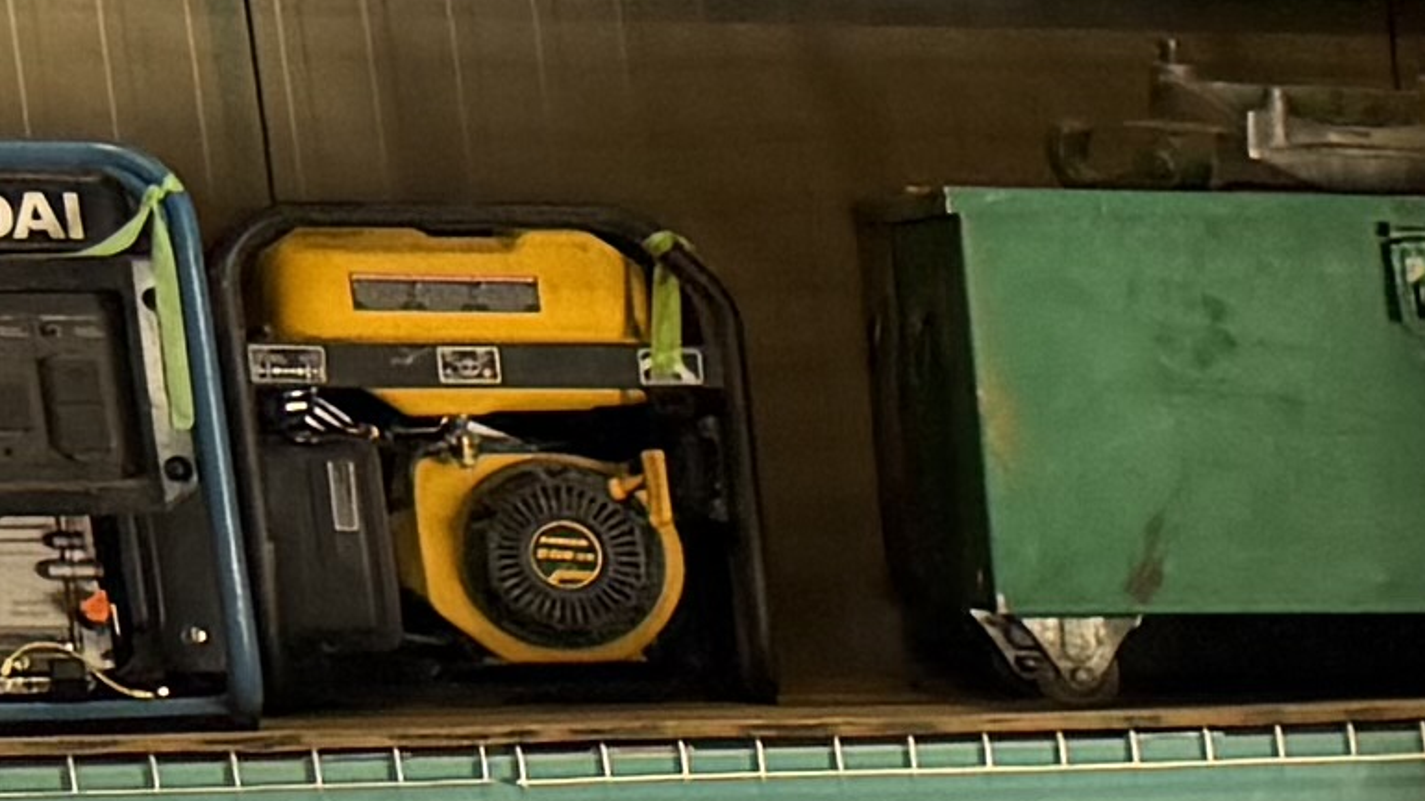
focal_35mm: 194
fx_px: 7330
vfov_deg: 5.9
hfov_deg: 8.9
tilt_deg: -13.3
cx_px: 4336
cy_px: 2275
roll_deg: -0.1
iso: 100
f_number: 1.78
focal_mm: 6.76
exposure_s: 1/121
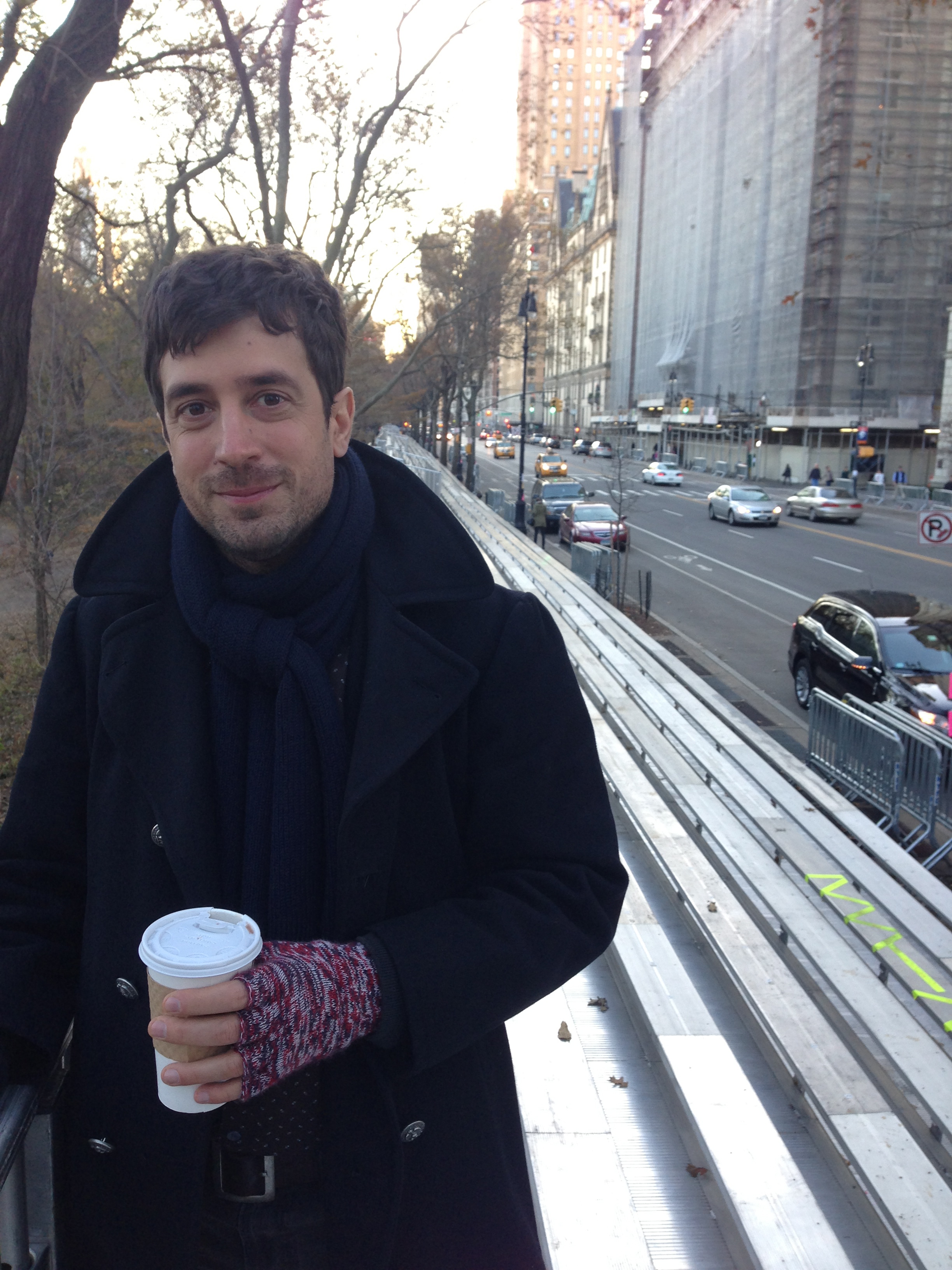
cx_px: 476
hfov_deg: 42.9
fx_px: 1210
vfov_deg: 55.4
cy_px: 635
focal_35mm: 33
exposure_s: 1/60
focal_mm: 4.13
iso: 50
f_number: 2.4
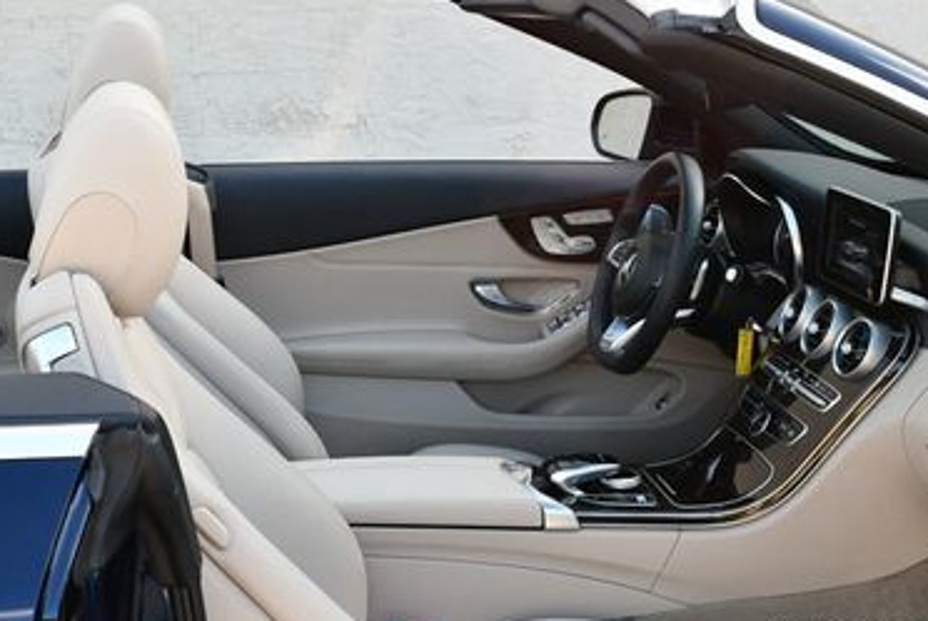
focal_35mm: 62
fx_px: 1600
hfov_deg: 32.3
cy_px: 509
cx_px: 466
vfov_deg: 21.7
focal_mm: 18
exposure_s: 1/250
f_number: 5.6
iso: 400
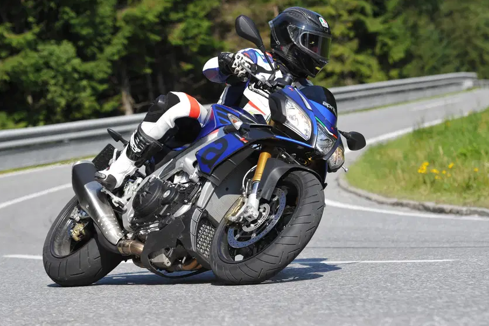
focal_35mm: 146
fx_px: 1982
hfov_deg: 14.1
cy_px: 118
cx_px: 220
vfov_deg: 9.4
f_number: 4
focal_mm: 102
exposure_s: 1/4000
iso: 800
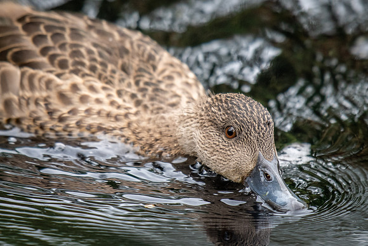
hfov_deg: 2.5
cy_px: 120
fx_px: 8291
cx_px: 168
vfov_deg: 1.7
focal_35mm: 811
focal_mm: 370
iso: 640
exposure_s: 1/400
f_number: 5.6
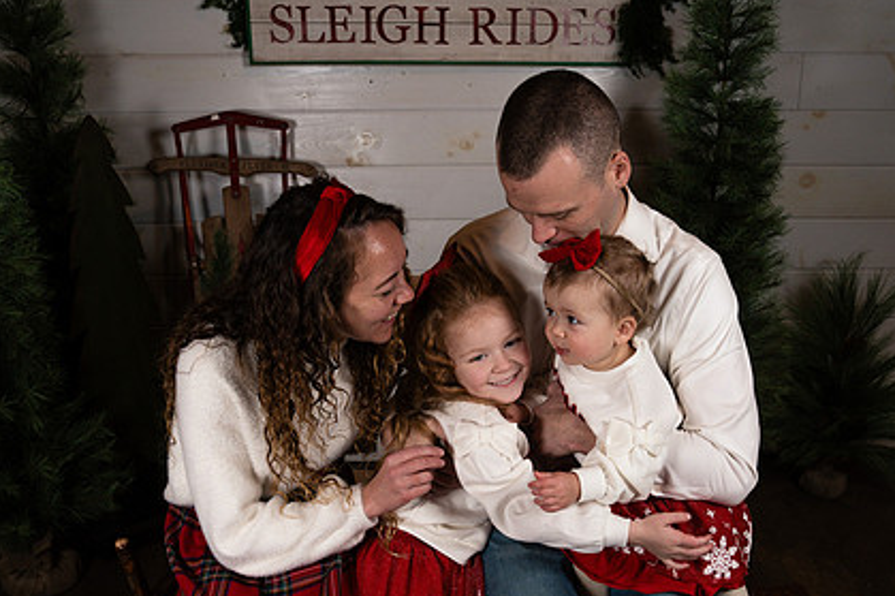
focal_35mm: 36
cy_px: 409
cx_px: 478
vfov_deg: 36.4
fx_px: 895
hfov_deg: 53.1
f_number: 5
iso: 200
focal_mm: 26
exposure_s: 1/250
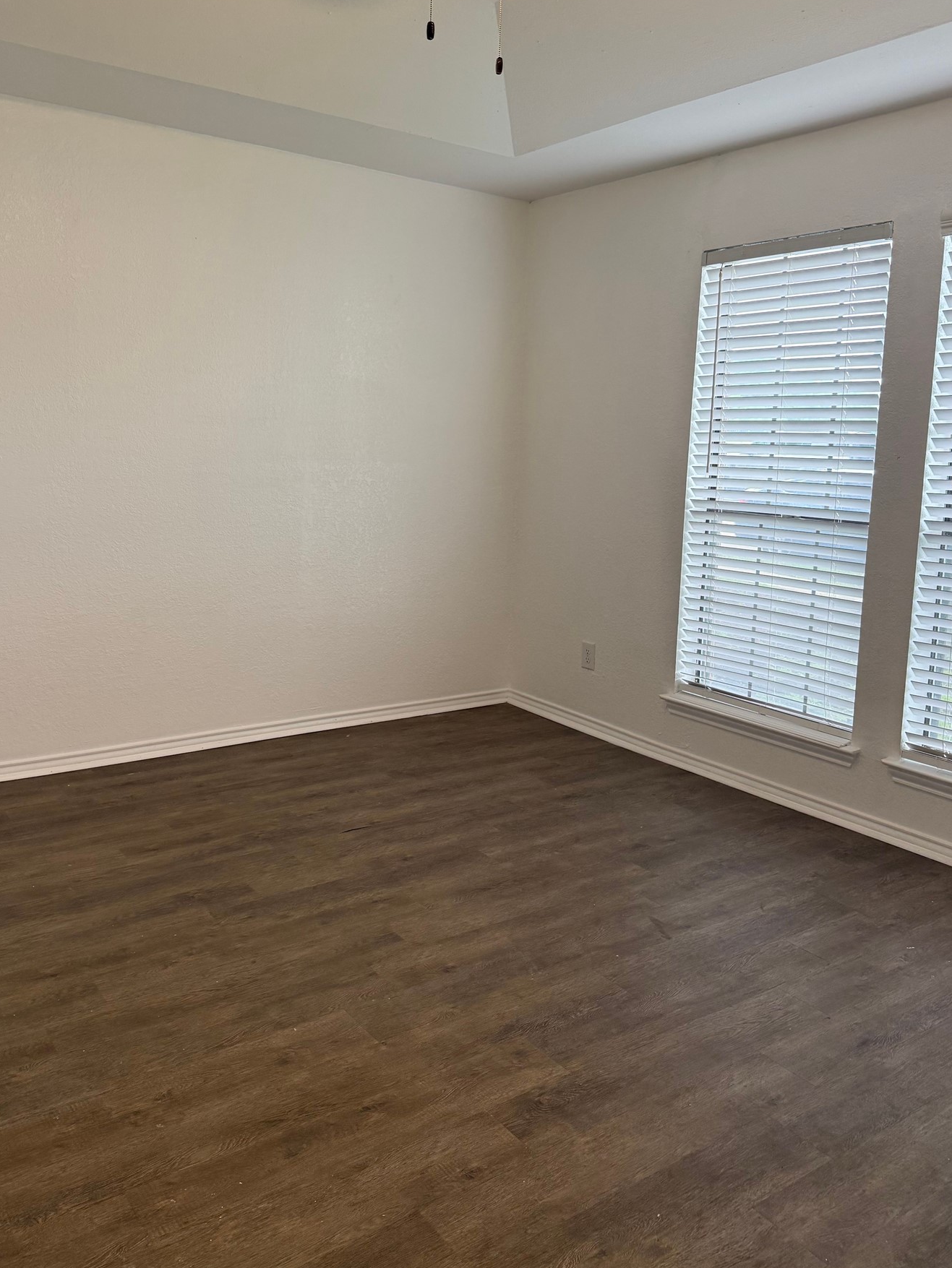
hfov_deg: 49.6
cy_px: 533
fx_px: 1026
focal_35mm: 28
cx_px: 413
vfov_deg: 63.1
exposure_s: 1/120
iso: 160
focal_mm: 6.76
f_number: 1.78
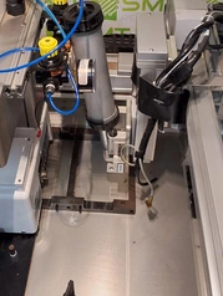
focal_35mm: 47
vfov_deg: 39.7
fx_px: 403
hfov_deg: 30.9
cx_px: 90
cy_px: 91
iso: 200
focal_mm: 2.91
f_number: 1.9
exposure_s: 1/40
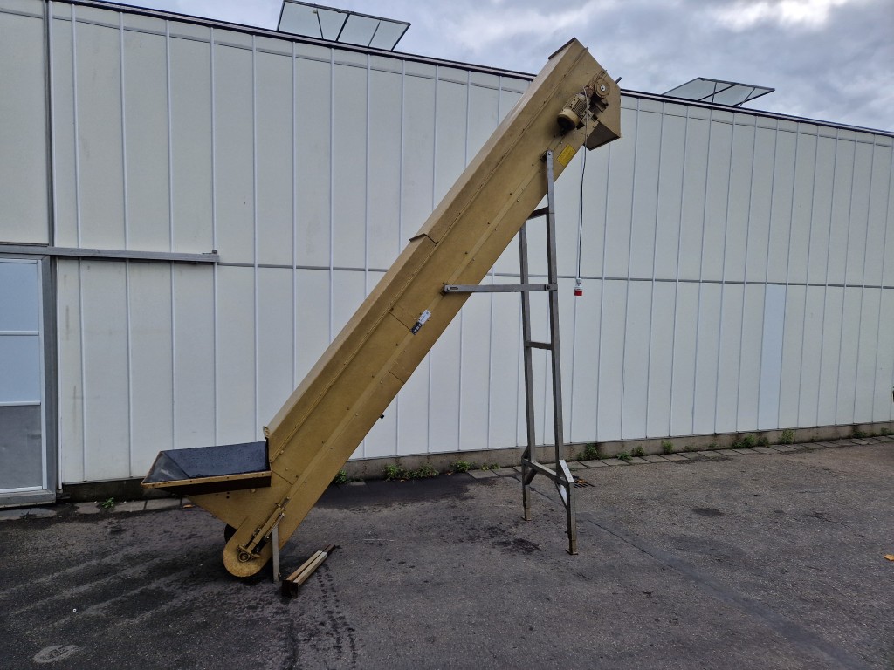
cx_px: 447
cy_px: 335
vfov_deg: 58.9
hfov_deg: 73.9
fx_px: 594
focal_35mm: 23
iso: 50
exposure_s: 1/884
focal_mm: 5.4
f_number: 1.8
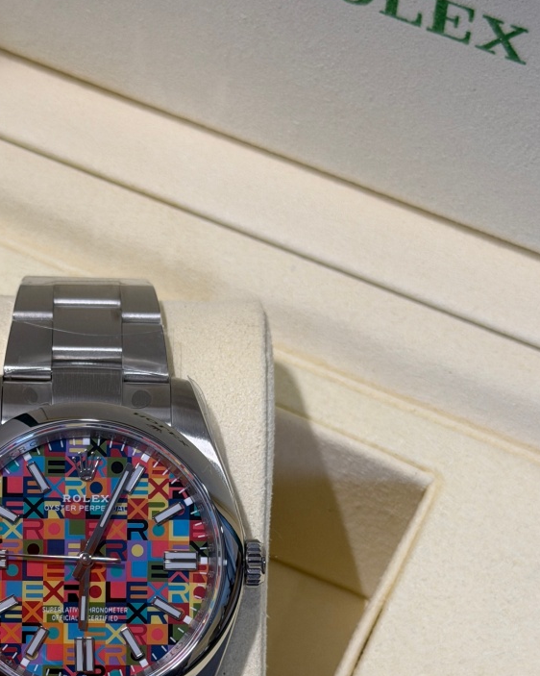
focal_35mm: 96
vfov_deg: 19.7
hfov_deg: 15.9
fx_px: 1919
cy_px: 547
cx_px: 110
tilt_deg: -58.5
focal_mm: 6.76
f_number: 1.78
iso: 50
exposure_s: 1/100
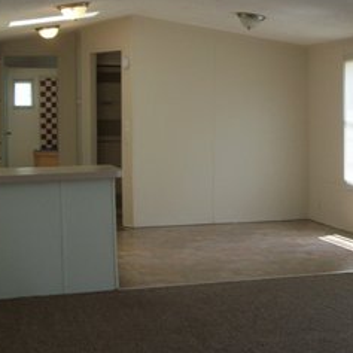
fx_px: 773
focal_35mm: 67
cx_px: 252
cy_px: 137
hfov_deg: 25.5
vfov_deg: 25.7
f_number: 3
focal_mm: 7.6
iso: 80
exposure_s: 1/98
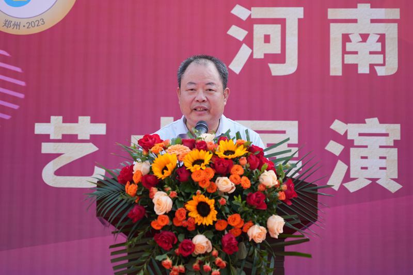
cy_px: 138
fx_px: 1204
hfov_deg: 19.5
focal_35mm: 105
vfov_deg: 13.0
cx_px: 206
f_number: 4
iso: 250
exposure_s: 1/500
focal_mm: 105
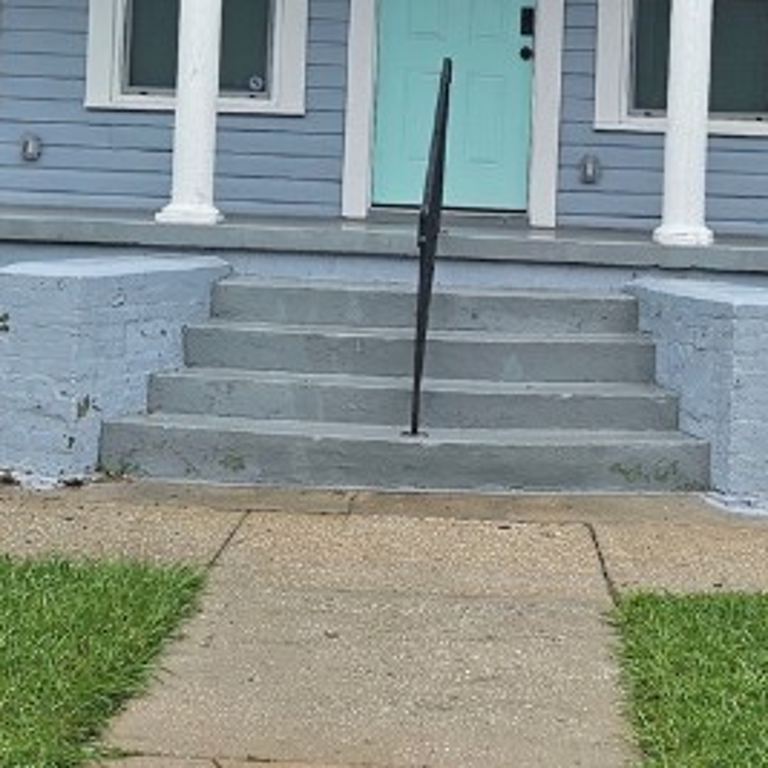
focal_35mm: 78
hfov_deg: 22.2
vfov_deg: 21.8
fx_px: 1958
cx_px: 457
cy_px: 115
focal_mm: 5.4
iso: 25
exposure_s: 1/1238
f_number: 1.8
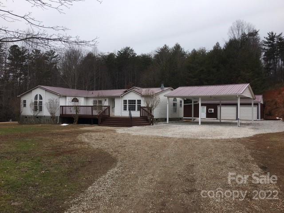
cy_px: 106
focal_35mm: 29
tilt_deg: +3.2
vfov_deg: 48.2
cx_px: 142
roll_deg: -1.2
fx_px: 238
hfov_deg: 61.7
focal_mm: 4.15
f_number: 2.2
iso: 25
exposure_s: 1/746
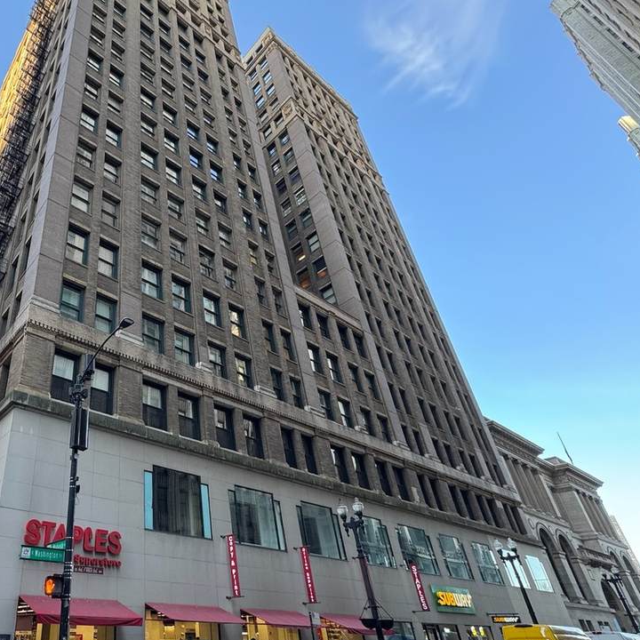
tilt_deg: +31.2
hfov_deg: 63.5
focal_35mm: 22
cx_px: 126
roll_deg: -1.0
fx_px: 460
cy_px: 369
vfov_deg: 69.2
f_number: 2.2
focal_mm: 2.22
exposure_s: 1/99
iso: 125
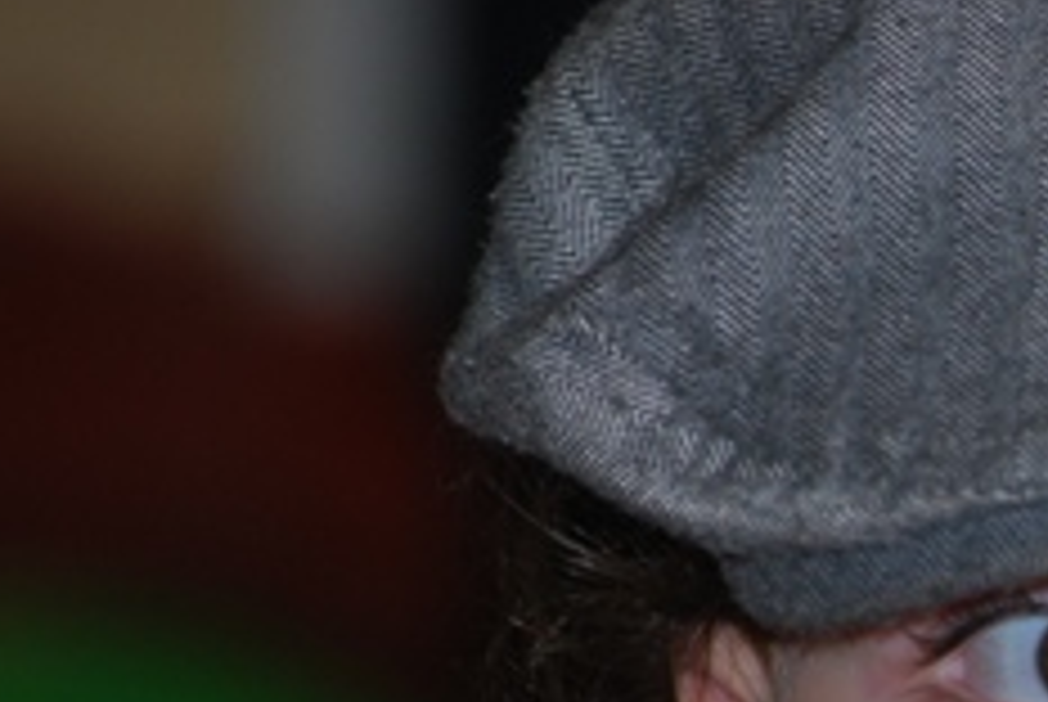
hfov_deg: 2.4
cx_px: 1253
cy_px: 927
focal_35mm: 855
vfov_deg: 1.6
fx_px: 24908
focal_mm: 185
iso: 200
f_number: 5.3
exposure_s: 1/60
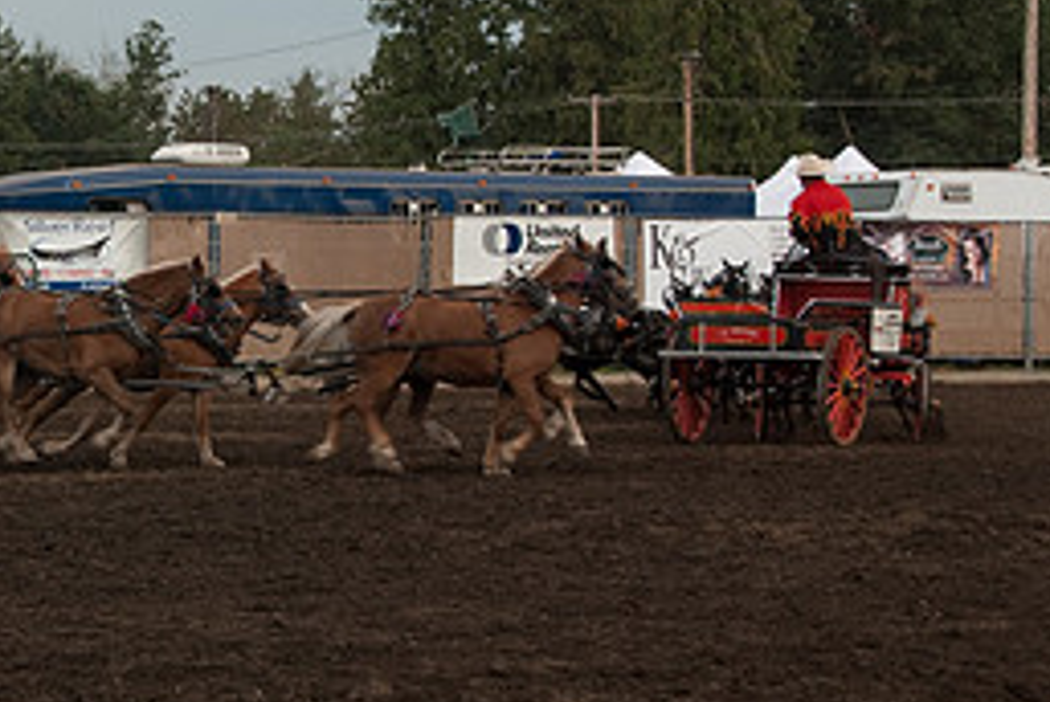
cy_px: 278
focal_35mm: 149
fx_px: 4351
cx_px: 37
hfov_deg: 13.6
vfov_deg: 9.2
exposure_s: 1/200
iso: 200
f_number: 7.1
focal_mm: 44
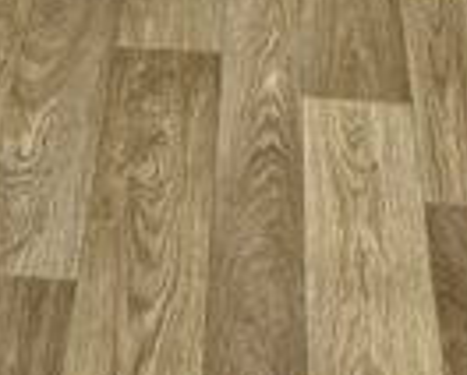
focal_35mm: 124
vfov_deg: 8.9
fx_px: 1716
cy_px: -902
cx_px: 74
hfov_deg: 15.4
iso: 200
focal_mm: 2.22
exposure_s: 1/99
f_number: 2.2
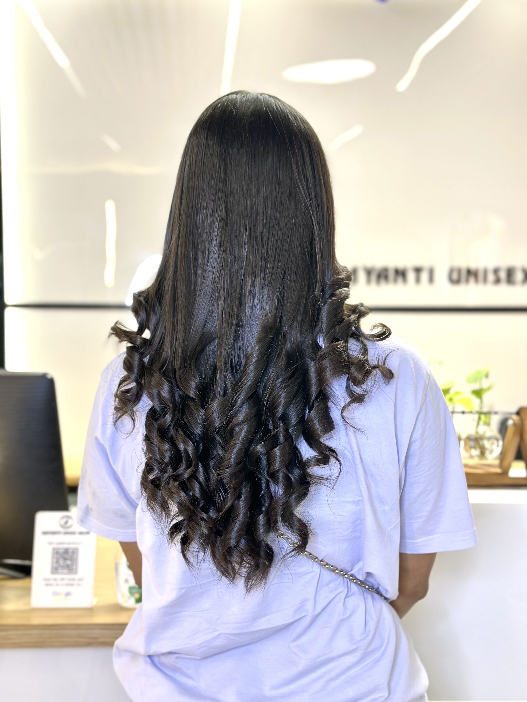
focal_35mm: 48
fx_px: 974
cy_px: 351
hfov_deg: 30.3
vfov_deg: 39.7
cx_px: 264
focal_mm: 6.86
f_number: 1.78
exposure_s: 1/50
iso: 200
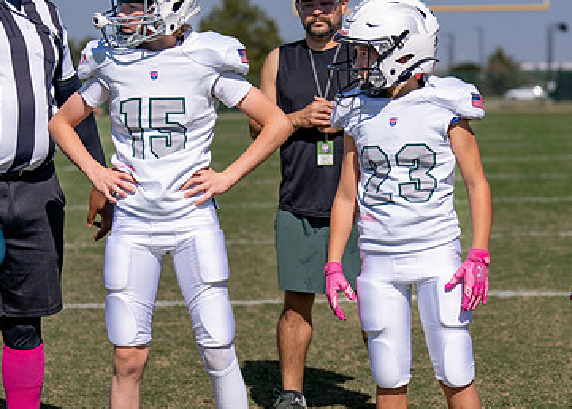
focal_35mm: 130
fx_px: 2112
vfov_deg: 11.1
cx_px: 309
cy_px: 194
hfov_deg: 15.4
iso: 100
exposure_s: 1/3200
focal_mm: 70
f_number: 2.8
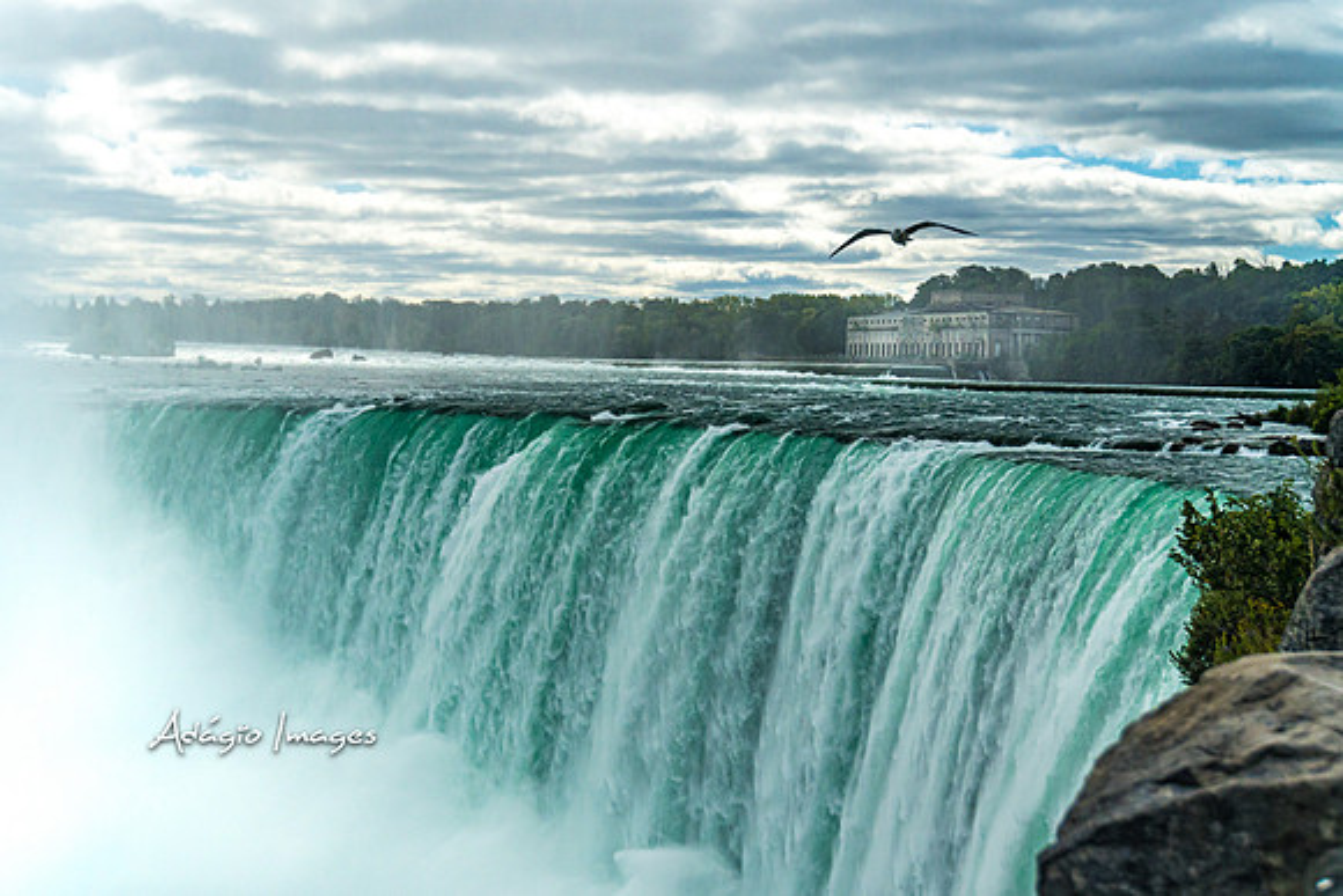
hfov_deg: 31.2
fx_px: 2407
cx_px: 672
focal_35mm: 64
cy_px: 448
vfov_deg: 21.1
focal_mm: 43
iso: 400
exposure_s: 1/3200
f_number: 5.6
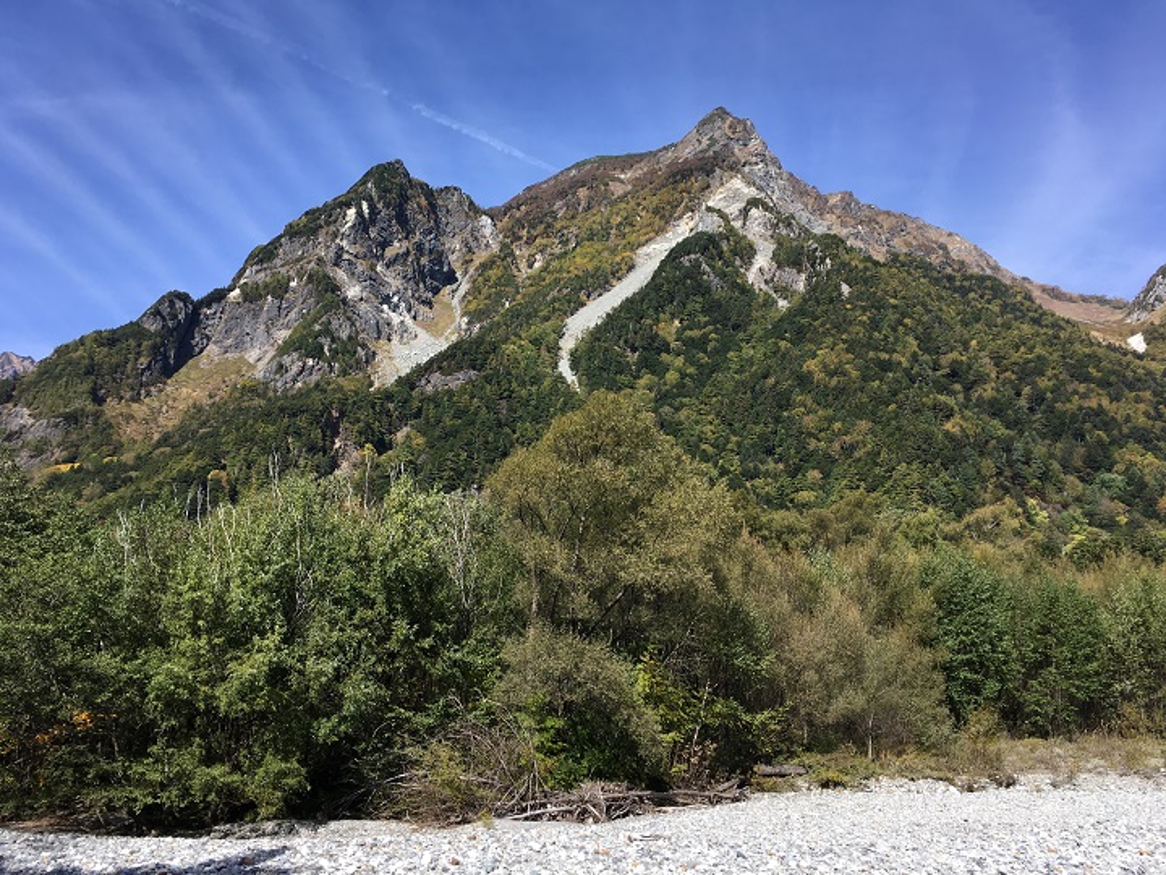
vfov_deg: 48.2
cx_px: 583
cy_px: 438
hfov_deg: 61.7
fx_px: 977
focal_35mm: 29
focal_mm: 4.15
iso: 25
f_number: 2.2
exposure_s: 1/905
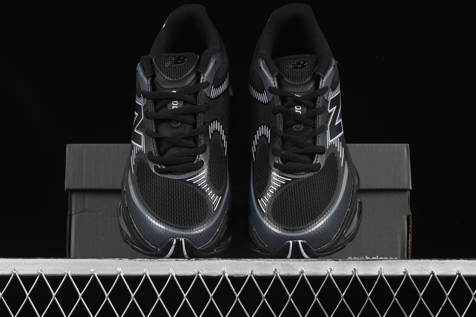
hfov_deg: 27.0
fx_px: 992
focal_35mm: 75
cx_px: 238
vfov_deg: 18.2
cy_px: 158
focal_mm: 50
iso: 160
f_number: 6.3
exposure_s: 1/50
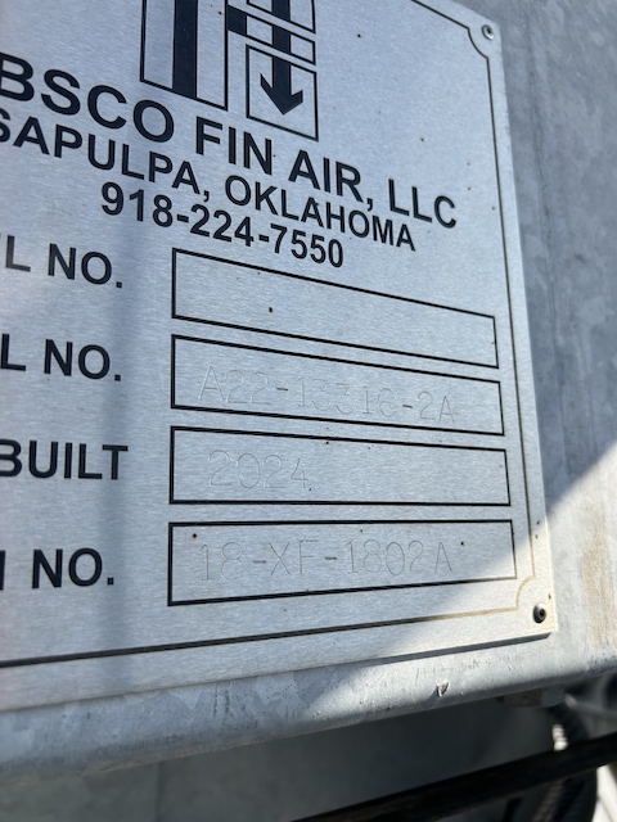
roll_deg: -0.6
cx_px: 308
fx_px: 618
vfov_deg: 67.3
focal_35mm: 26
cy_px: 411
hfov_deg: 53.1
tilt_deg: +8.8
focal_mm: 5.7
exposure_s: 1/2994
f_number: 1.5
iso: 50
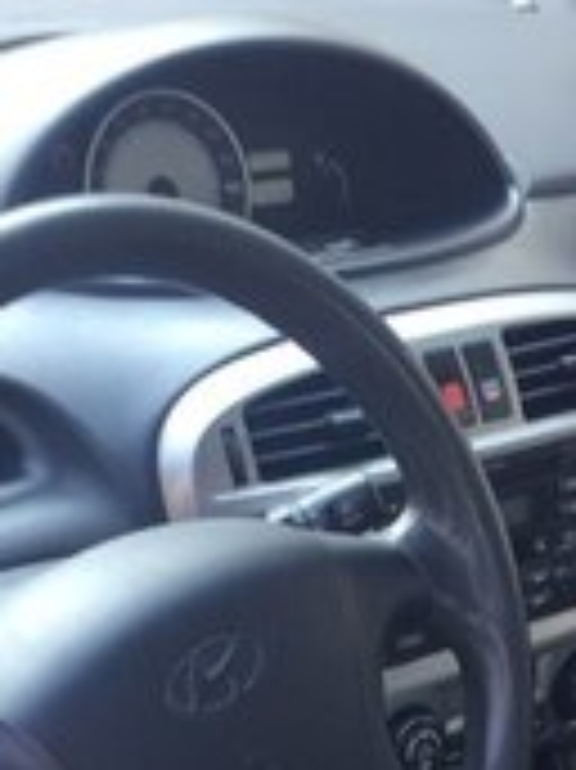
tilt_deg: -39.4
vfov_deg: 20.9
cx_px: 405
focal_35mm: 84
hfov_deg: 17.5
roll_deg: -8.9
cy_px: 1045
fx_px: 1866
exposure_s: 1/50
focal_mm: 4.15
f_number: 2.2
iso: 32
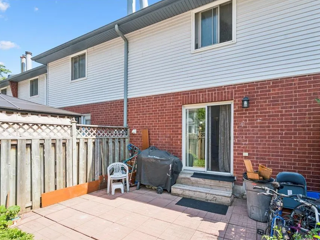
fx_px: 148
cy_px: 125
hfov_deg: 93.7
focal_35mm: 16
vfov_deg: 78.1
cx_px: 185
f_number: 8
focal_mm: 14
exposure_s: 1/250
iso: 200
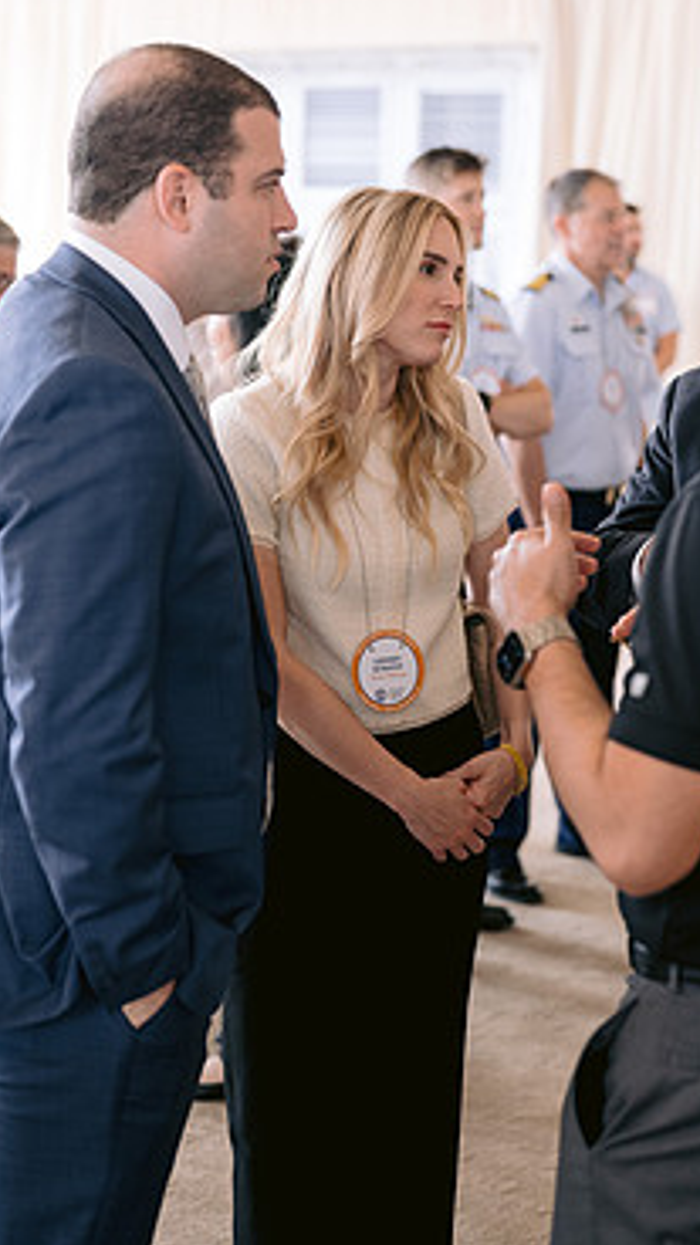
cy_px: 504
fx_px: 2112
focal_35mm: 64
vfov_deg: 32.7
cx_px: 358
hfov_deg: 18.8
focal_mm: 50
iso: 640
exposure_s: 1/160
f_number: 2.5
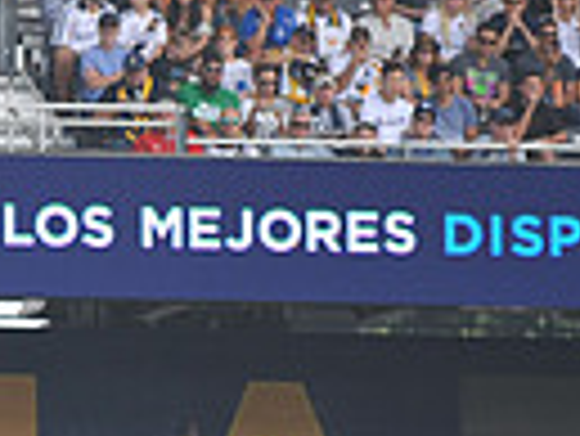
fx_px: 14440
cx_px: -432
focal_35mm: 861
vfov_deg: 1.7
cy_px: 225
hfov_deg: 2.3
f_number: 3.5
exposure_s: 1/1000
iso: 200
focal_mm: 200
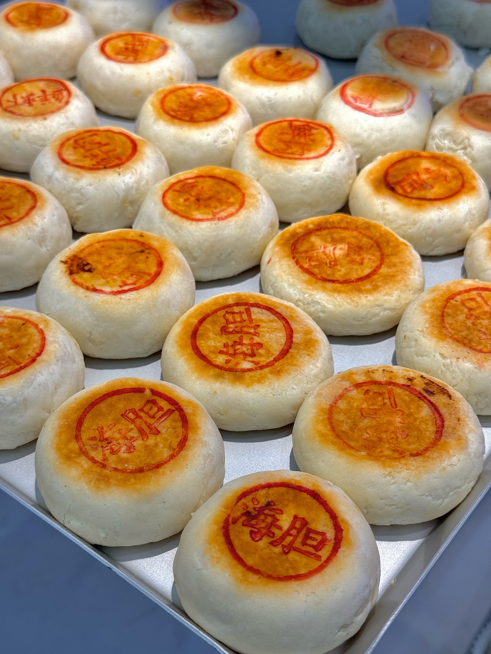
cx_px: 246
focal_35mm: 48
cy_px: 327
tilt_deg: -41.4
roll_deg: -2.8
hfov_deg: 30.3
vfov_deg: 39.7
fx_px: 908
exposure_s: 1/865
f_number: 1.78
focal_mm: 6.76
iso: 64
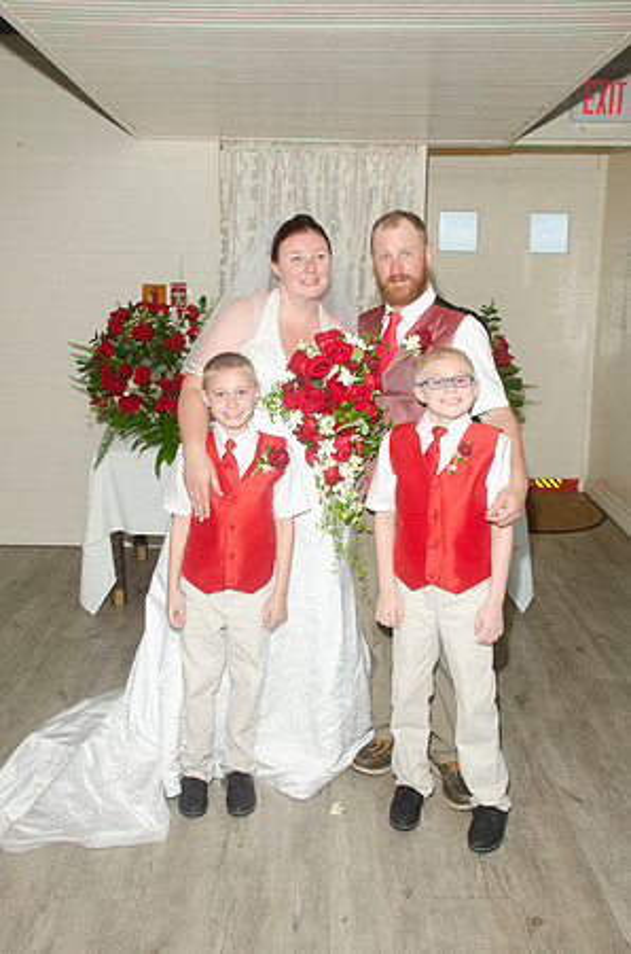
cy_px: 477
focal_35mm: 33
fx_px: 872
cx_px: 316
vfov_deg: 57.3
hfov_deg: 39.8
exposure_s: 1/250
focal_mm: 22
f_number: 6.3
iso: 400
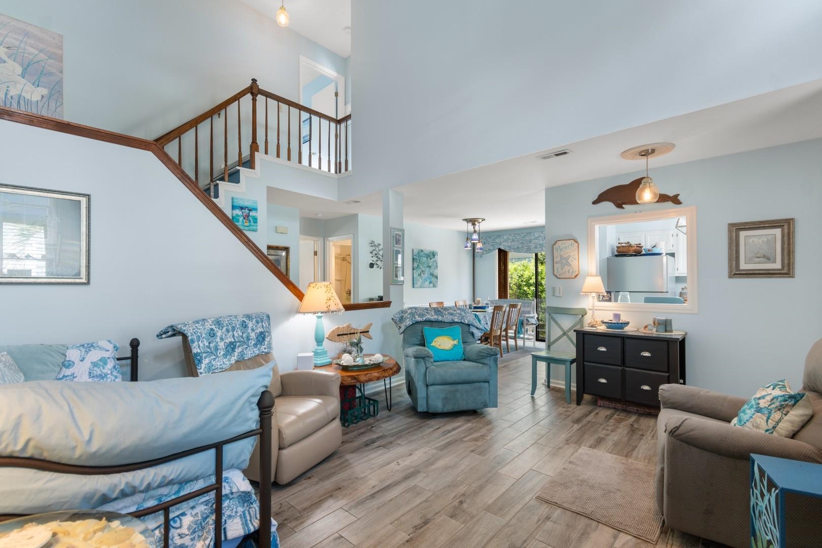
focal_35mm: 15
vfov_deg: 77.3
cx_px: 411
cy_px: 274
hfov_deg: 100.4
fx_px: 342
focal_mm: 10
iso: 100
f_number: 4.5
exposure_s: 1/10
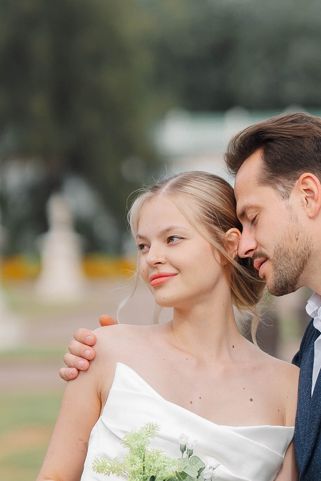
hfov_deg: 5.4
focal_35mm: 253
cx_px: 243
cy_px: 554
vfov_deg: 8.1
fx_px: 3384
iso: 100
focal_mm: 85
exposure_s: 1/2000
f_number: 2
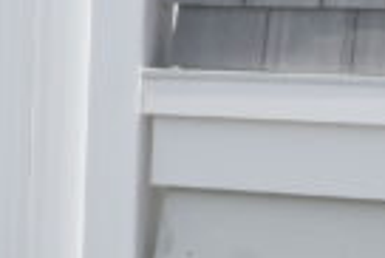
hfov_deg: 6.7
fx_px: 2901
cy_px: 305
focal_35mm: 271
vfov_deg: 5.1
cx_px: -886
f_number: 13
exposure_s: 1/640
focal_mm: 24
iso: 640
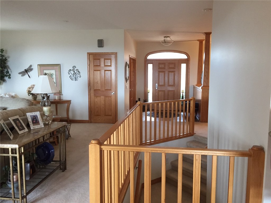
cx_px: 136
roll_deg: -1.0
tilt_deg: -7.1
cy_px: 102
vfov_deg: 48.2
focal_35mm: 29
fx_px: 227
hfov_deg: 61.7
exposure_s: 1/30
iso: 160
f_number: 2.2
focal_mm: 4.15
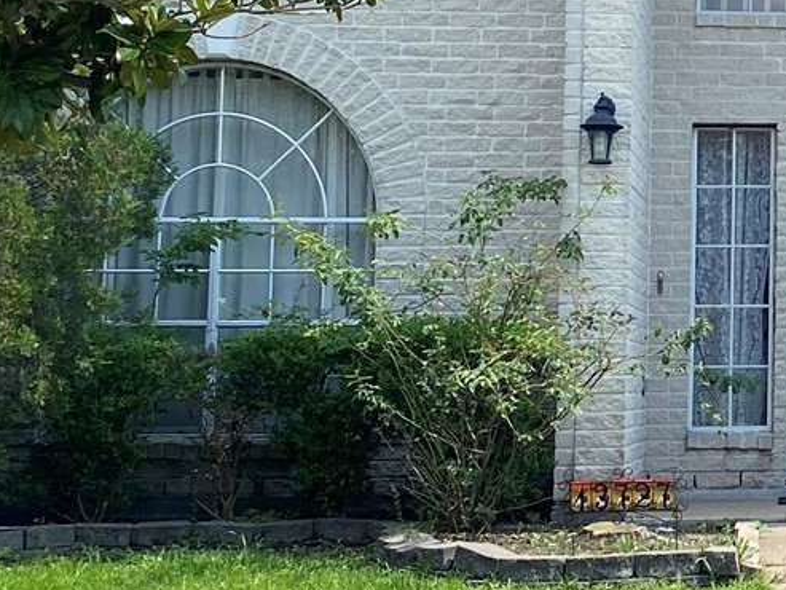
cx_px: 1039
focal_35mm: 108
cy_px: 86
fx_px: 2453
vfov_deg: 13.6
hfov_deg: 17.1
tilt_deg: +6.5
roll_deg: +0.0
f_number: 1.8
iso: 32
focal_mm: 4.25
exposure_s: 1/2222
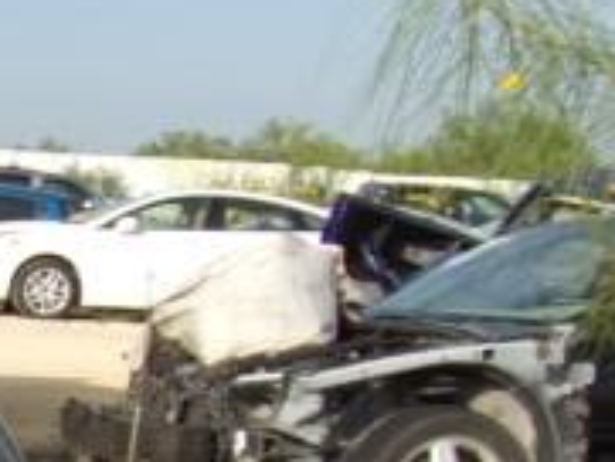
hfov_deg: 15.8
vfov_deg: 13.6
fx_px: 1884
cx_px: -496
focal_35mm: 106
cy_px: 564
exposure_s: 1/100
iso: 80
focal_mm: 4.3
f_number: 10.8
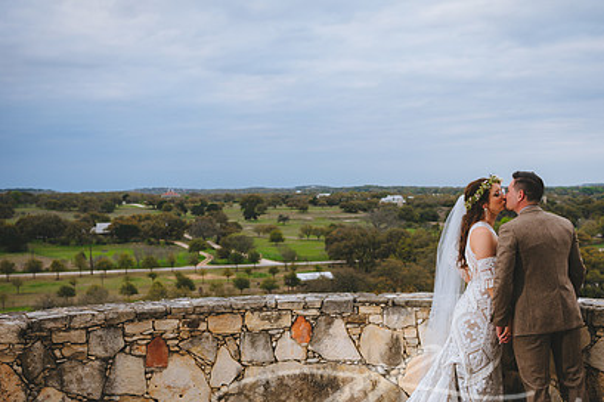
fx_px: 704
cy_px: 256
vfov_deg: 31.7
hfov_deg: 46.3
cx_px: 348
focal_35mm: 42
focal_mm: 29
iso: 125
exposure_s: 1/160
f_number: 2.8
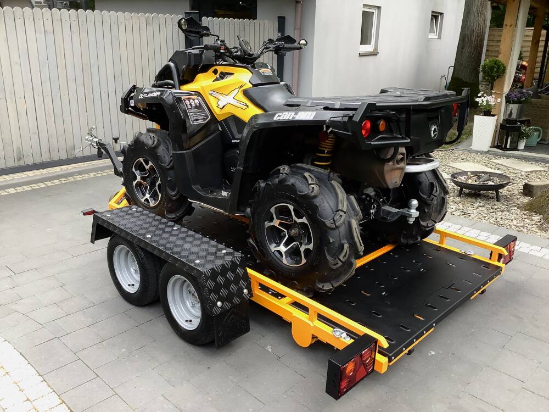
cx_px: 274
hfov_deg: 58.4
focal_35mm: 31
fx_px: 492
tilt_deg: -18.9
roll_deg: -1.5
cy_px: 206
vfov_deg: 45.4
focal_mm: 3.3
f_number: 2.4
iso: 80
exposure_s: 1/120
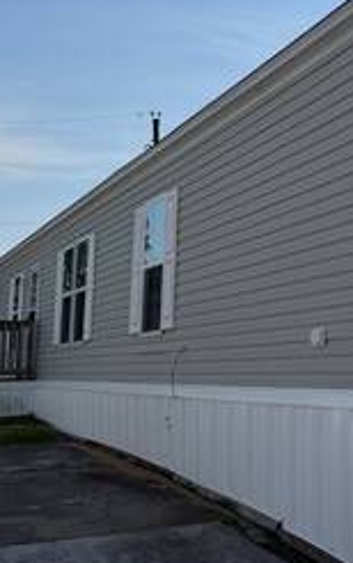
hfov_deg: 22.8
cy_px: 231
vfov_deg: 38.1
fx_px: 815
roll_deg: +1.2
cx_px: 403
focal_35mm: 53
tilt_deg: +8.5
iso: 100
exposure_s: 1/9091
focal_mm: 6.76
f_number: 1.78
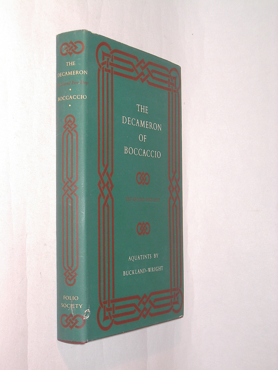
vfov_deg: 30.7
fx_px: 675
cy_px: 185
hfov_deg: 23.3
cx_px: 139
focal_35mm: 63
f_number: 3.4
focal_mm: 9.6
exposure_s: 1/60
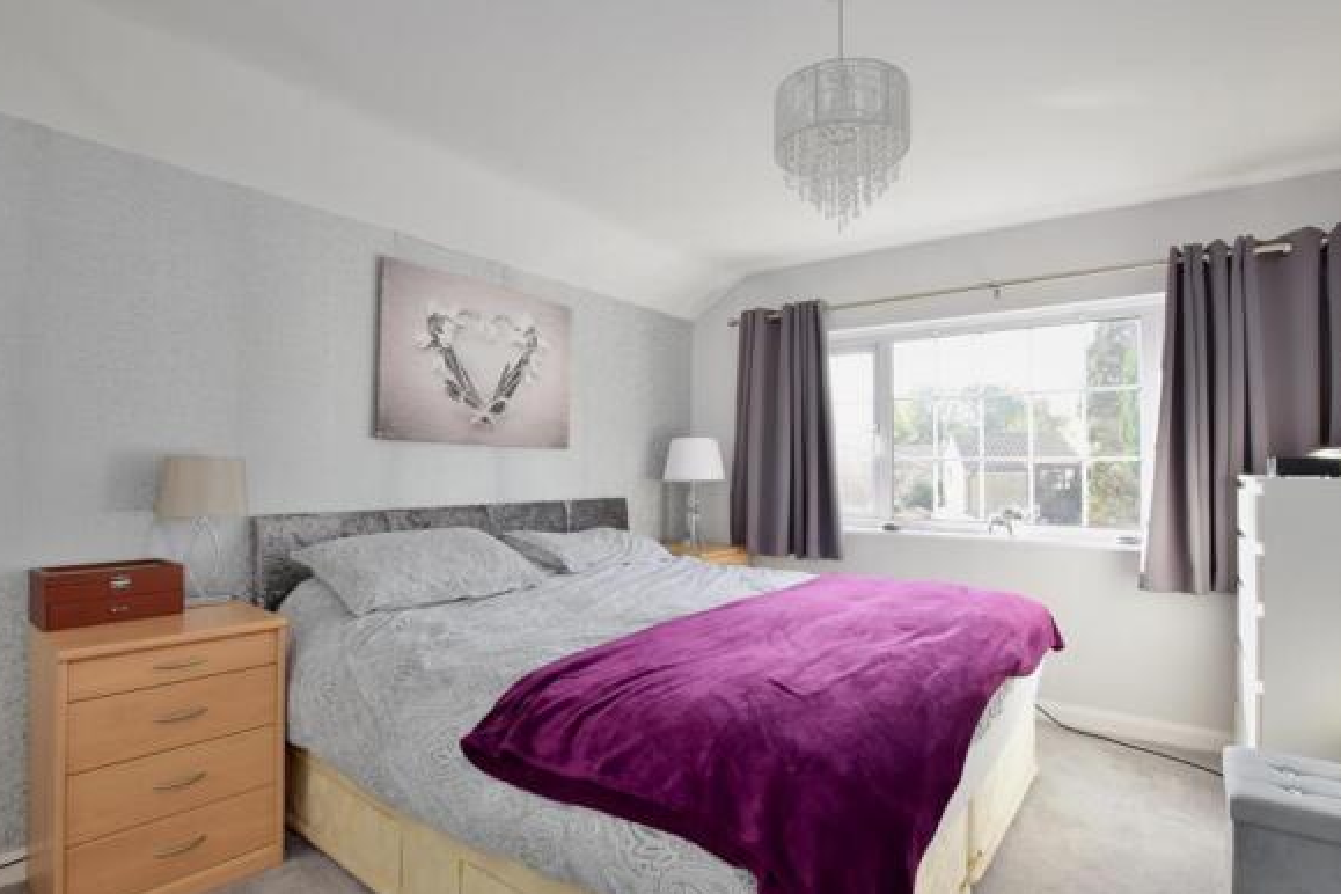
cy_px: 448
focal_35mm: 17
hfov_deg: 93.3
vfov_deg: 70.4
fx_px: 633
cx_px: 690
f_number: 11
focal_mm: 10
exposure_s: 1/25
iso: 400
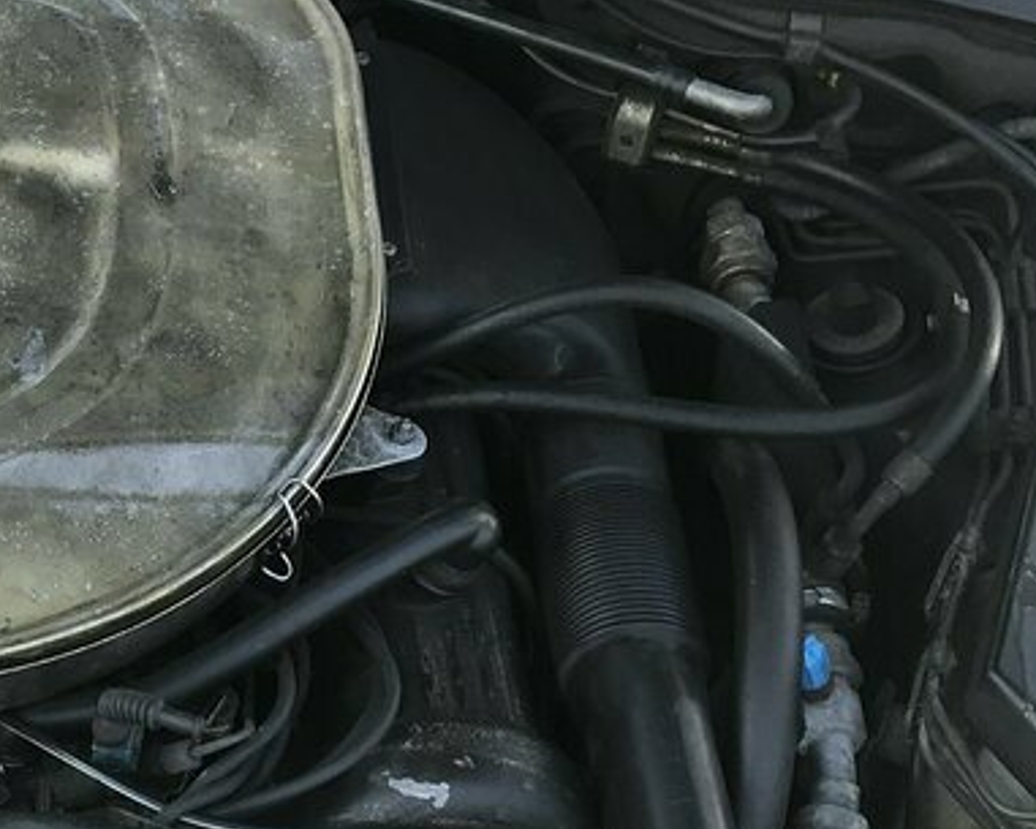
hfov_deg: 21.3
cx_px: -33
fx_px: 2638
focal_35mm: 86
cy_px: 636
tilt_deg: -47.8
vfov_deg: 17.7
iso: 20
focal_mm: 3.99
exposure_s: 1/194
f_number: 1.8
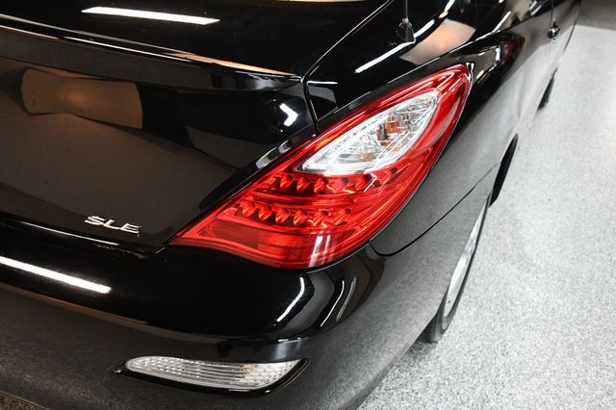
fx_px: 564
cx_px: 308
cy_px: 205
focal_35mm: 33
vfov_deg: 39.9
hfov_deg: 57.2
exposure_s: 1/125
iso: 2800
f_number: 3.5
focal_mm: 22
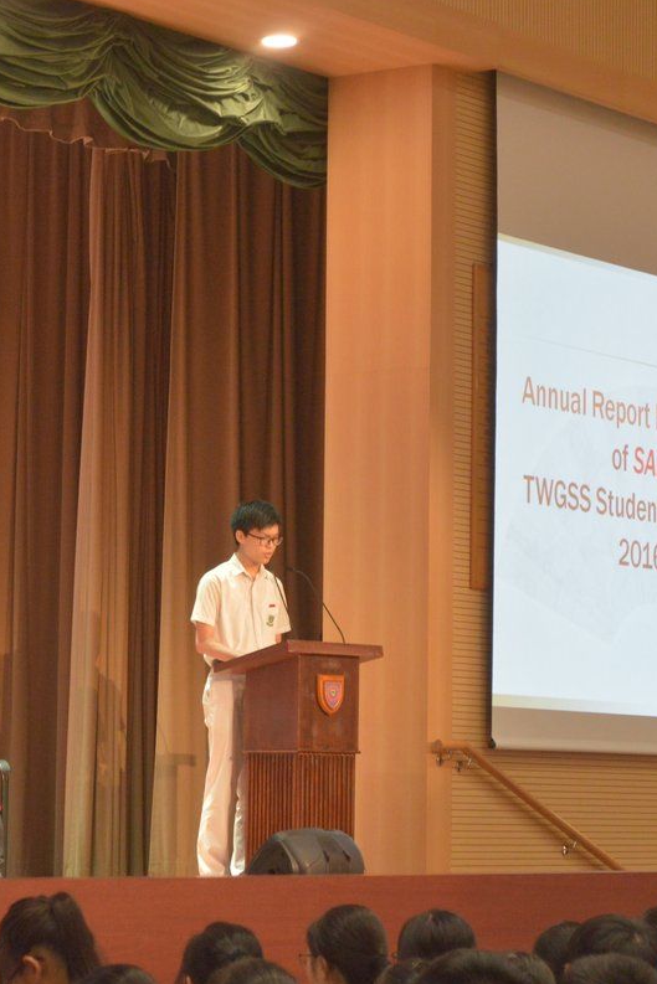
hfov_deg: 11.0
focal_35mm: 125
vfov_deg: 16.4
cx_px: 283
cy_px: 491
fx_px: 3413
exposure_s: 1/50
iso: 1600
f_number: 6.3
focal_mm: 55
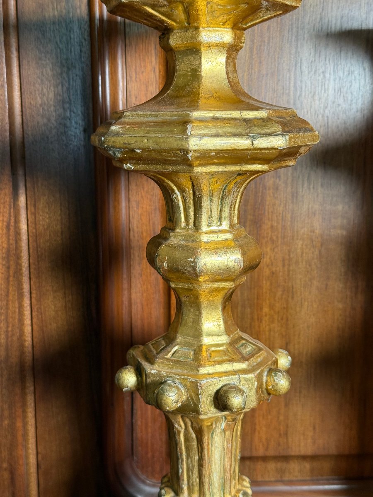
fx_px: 690
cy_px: 248
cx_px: 186
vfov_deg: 39.7
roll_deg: +0.2
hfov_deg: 30.3
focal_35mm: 48
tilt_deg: -8.4
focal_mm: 6.76
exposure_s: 1/60
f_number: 1.78
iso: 100
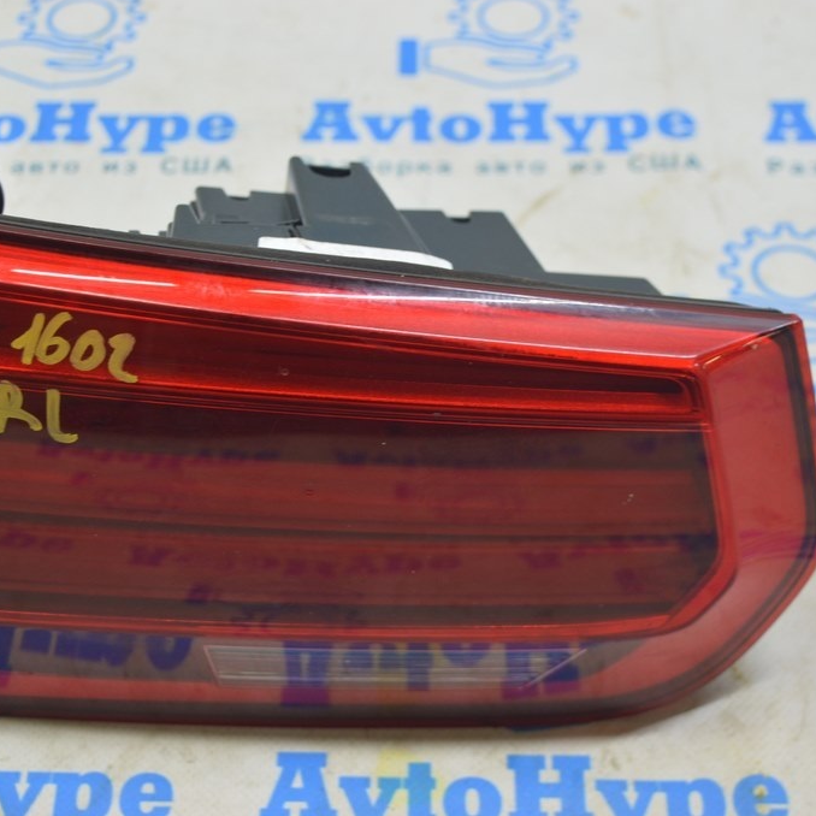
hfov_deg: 22.4
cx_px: 300
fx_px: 2054
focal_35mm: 77
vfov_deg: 22.5
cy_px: 407
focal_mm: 40
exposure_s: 1/20
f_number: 5.6
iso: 400
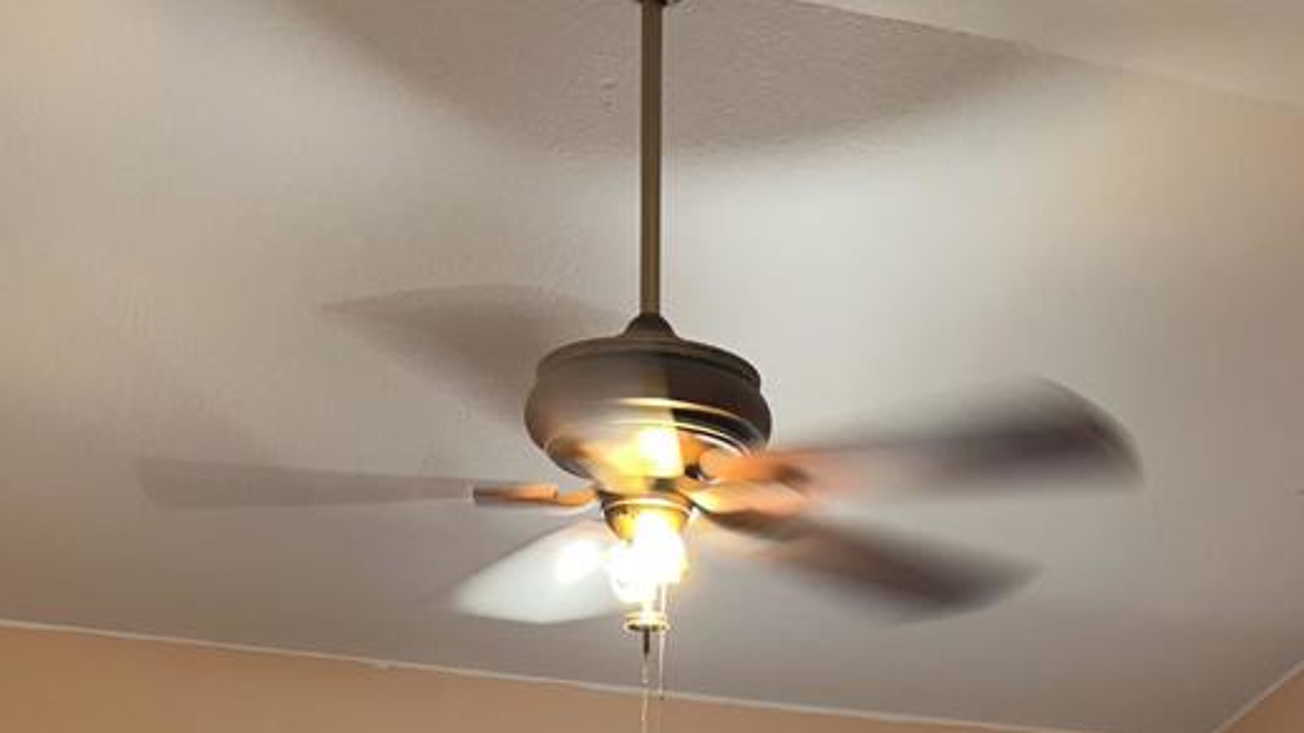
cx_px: 720
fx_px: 1936
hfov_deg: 37.2
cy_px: 1285
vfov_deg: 17.7
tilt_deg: -5.2
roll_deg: -3.0
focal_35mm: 56
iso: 32
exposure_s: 1/30
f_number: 1.5
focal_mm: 5.7
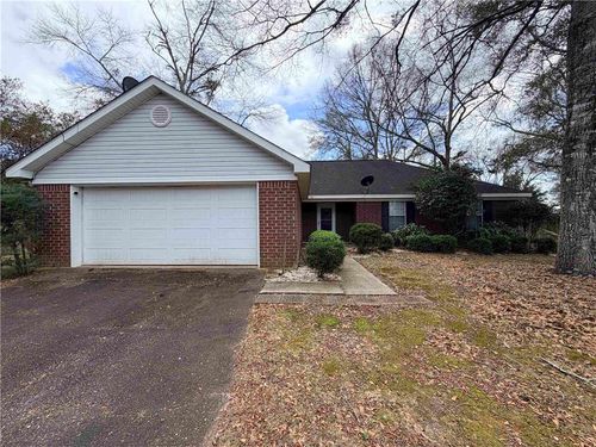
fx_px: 241
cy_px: 224
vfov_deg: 85.7
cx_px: 298
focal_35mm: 14
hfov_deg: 102.1
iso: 40
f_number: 2.2
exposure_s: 1/506
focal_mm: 2.22
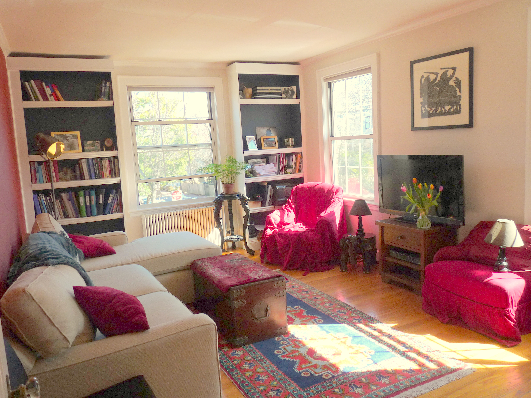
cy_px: 199
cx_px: 266
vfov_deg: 51.4
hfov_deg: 65.3
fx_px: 414
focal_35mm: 27
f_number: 3.2
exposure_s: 1/100
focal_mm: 4.8
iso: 100
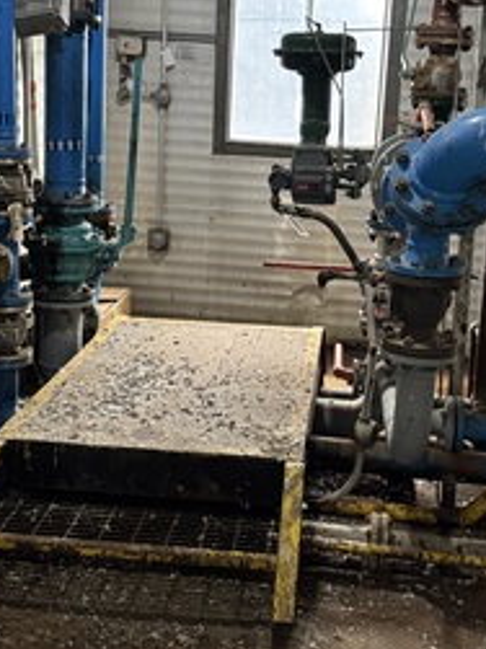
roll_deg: -3.4
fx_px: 956
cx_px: 271
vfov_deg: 37.4
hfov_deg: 28.5
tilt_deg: -10.6
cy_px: 273
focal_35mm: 51
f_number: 1.78
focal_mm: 6.76
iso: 800
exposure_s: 1/40
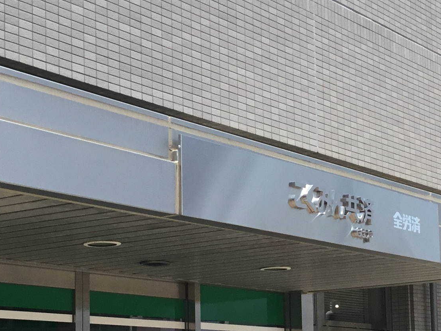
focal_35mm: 91
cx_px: 306
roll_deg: +2.2
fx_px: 1159
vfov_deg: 16.1
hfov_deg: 21.4
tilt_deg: +7.5
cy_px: 265
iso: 25
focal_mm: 3.3
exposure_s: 1/1031
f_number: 2.4
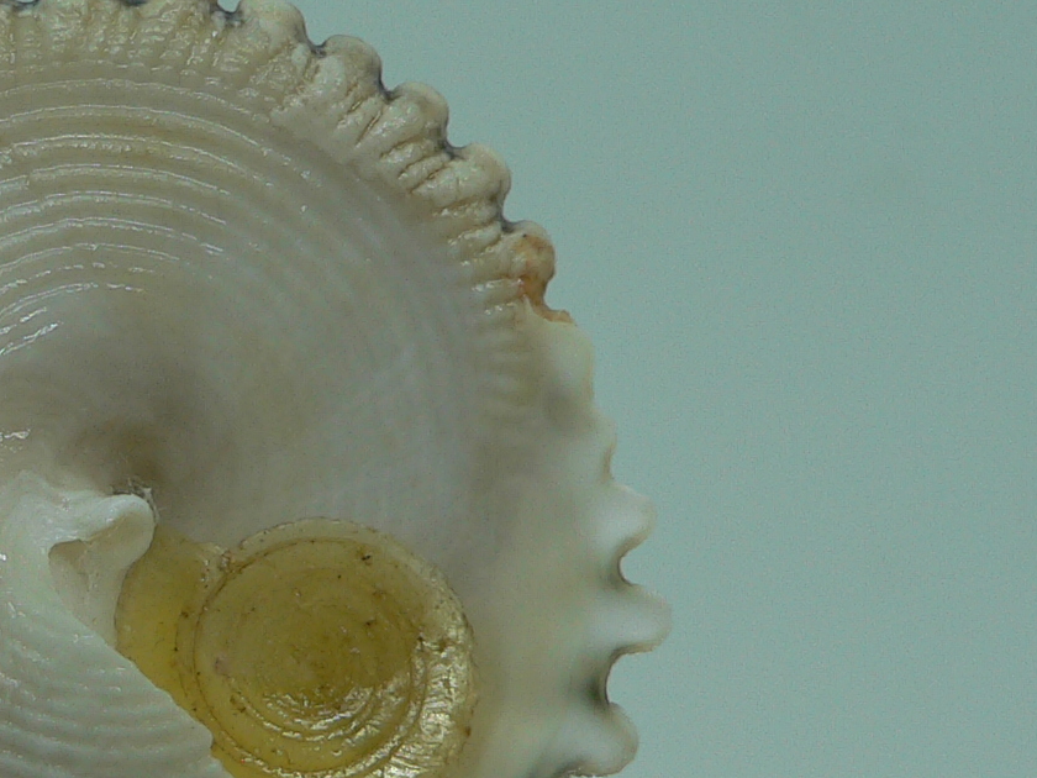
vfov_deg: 17.5
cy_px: 578
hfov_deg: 22.7
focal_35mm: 84
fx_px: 2516
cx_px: 104
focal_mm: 4.6
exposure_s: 1/60
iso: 80
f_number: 2.8
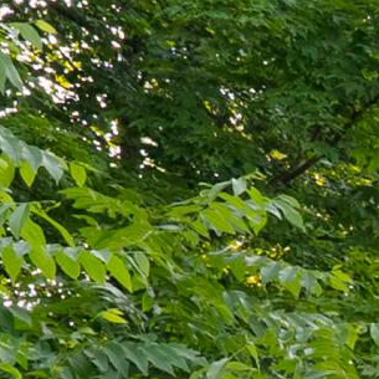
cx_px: 1772
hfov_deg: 5.3
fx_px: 3320
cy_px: 478
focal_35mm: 268
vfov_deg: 6.5
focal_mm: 32
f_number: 8
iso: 640
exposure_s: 1/200
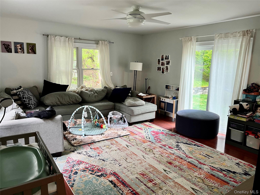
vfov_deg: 53.1
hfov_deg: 67.3
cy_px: 98
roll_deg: -1.0
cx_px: 130
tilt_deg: -11.0
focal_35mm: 26
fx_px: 195
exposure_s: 1/60
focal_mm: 5.7
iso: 200
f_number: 1.5
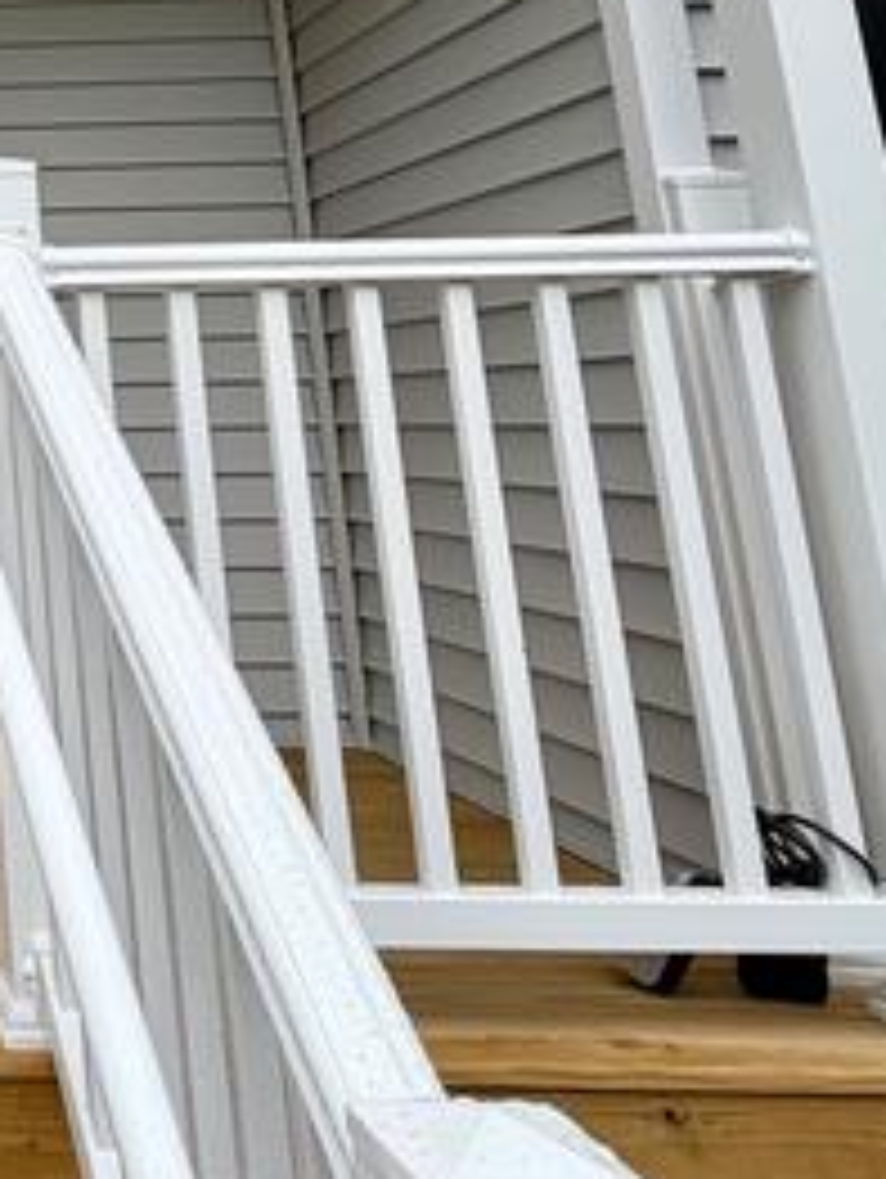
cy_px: 148
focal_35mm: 41
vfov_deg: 42.5
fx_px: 1397
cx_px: -378
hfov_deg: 27.0
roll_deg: +0.2
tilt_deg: +12.7
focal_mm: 2.22
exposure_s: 1/770
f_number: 2.2
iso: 32
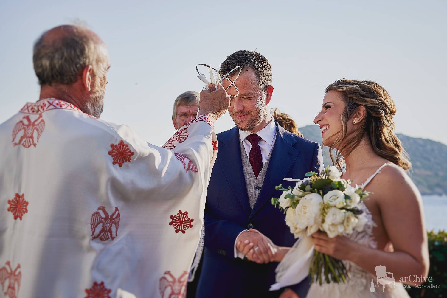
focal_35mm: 56
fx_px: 695
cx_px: 224
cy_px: 149
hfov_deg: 35.6
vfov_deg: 24.2
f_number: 5
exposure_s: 1/500
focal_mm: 56
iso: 100
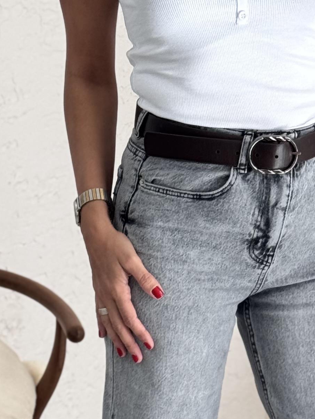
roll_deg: +0.7
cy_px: 451
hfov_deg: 9.2
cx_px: 254
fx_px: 1953
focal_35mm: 161
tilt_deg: -29.4
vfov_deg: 12.1
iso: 64
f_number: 1.78
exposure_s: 1/221
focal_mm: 6.76
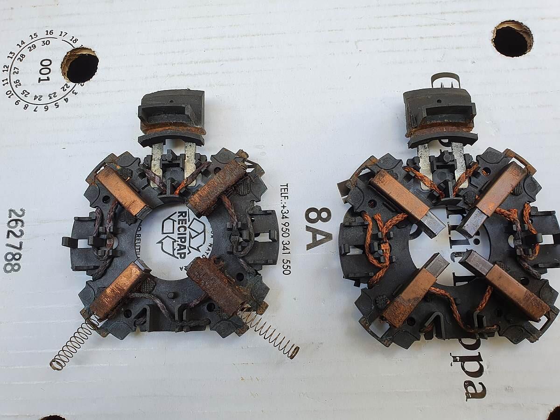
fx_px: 421
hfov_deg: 67.3
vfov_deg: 53.1
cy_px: 210
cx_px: 280
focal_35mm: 26
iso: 50
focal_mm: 4.32
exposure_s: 1/263
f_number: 2.4
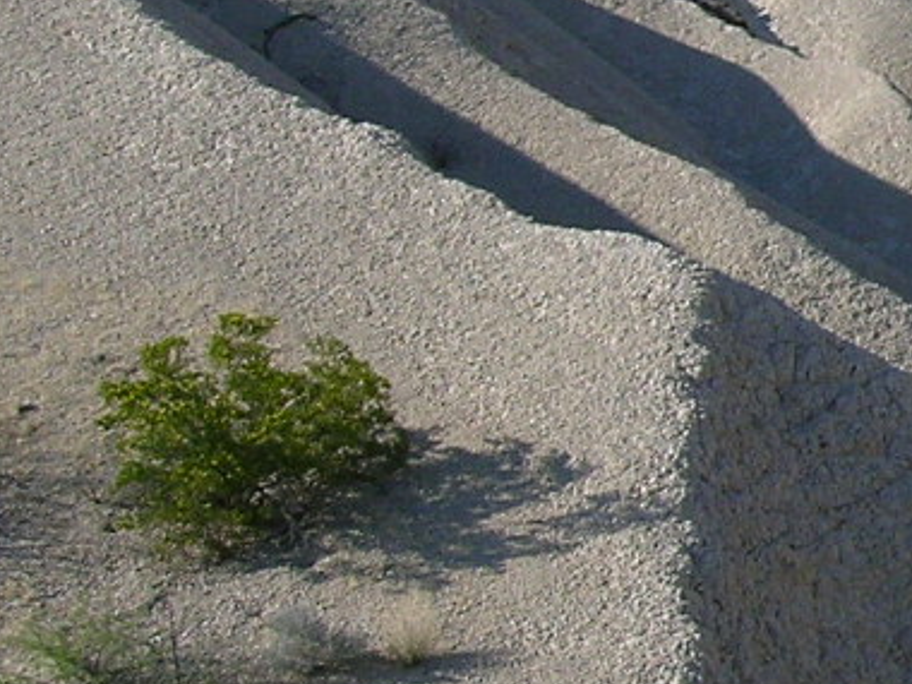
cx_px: 1817
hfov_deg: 14.1
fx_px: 3109
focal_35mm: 118
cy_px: 199
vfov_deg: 12.5
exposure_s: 1/192
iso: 50
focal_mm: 5.8
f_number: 5
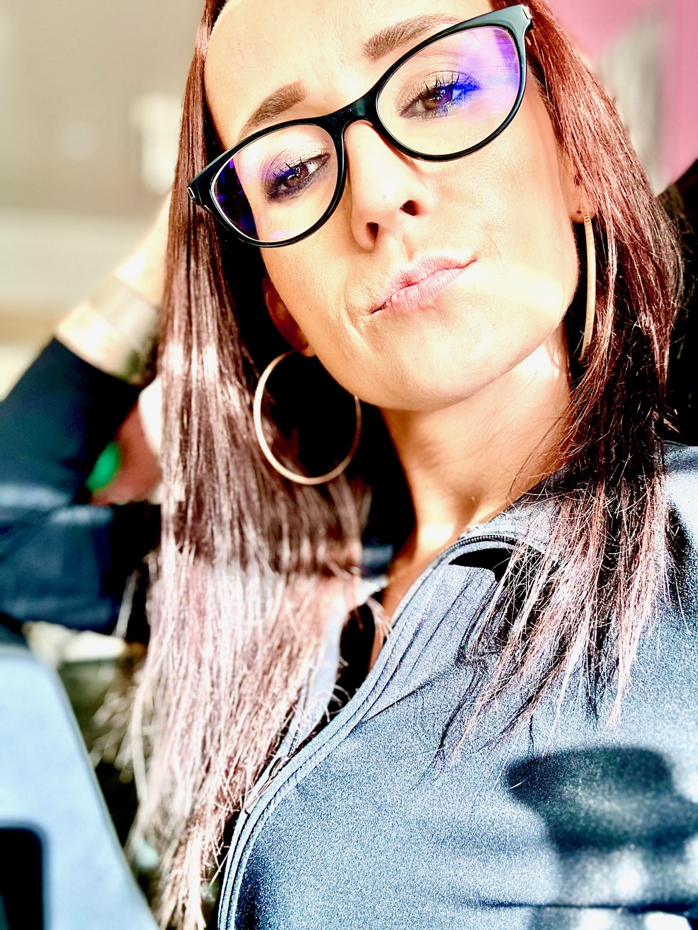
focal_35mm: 30
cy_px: 465
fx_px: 807
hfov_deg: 46.8
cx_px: 349
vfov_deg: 60.0
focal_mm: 2.69
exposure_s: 1/121
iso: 50
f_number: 1.9
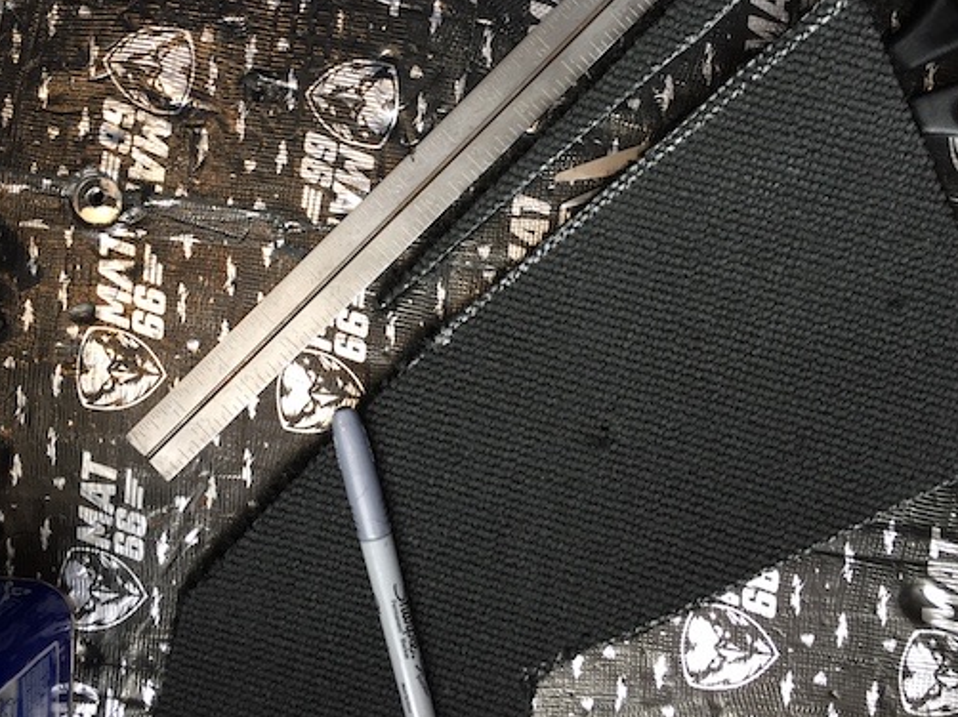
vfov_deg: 38.4
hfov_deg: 50.1
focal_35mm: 37
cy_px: 269
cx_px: 445
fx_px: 1023
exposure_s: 1/30
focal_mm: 4.15
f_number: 2.2
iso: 64
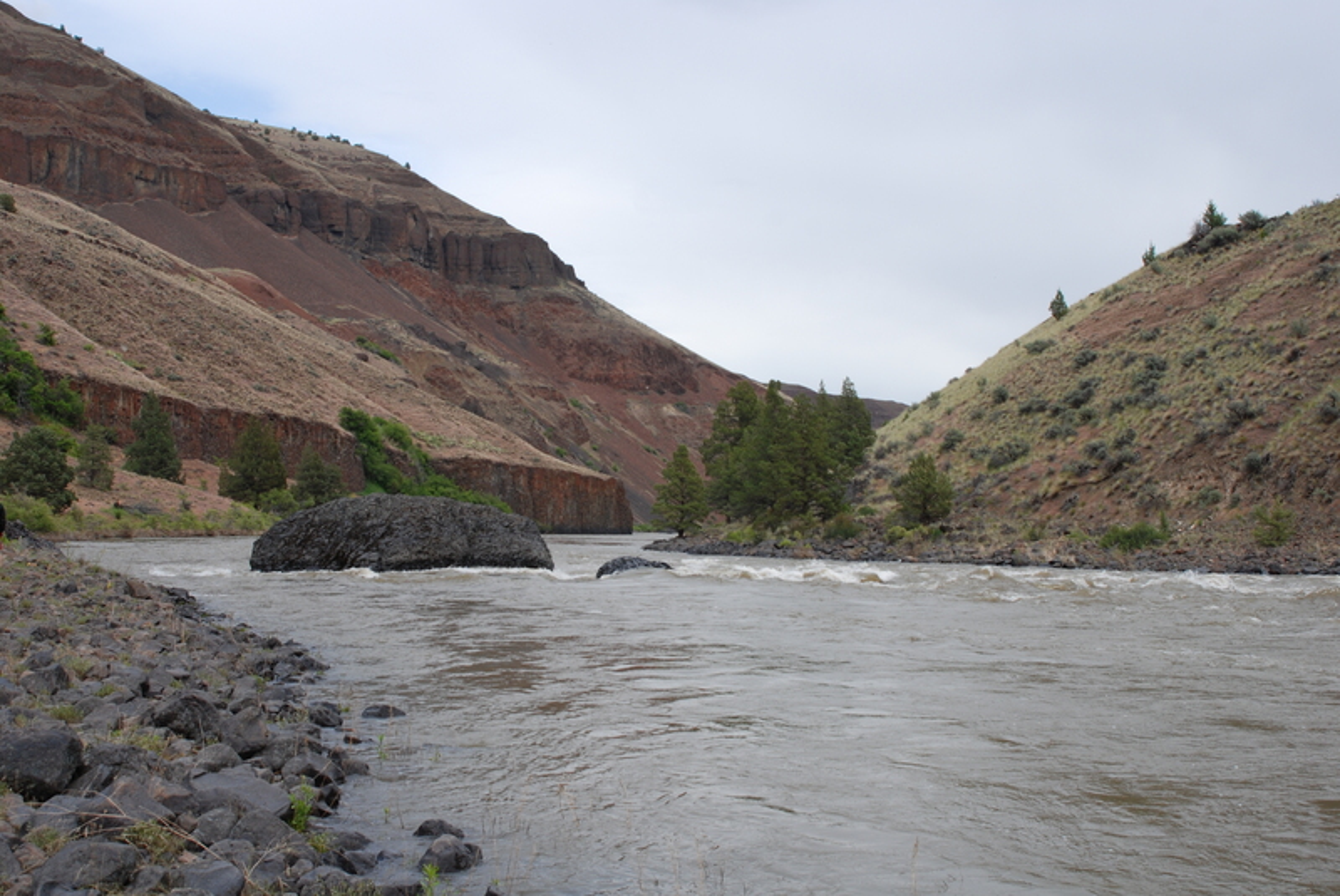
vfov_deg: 32.0
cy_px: 448
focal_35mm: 42
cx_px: 670
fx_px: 1565
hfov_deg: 46.4
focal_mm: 28
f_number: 8
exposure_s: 1/250
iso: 200
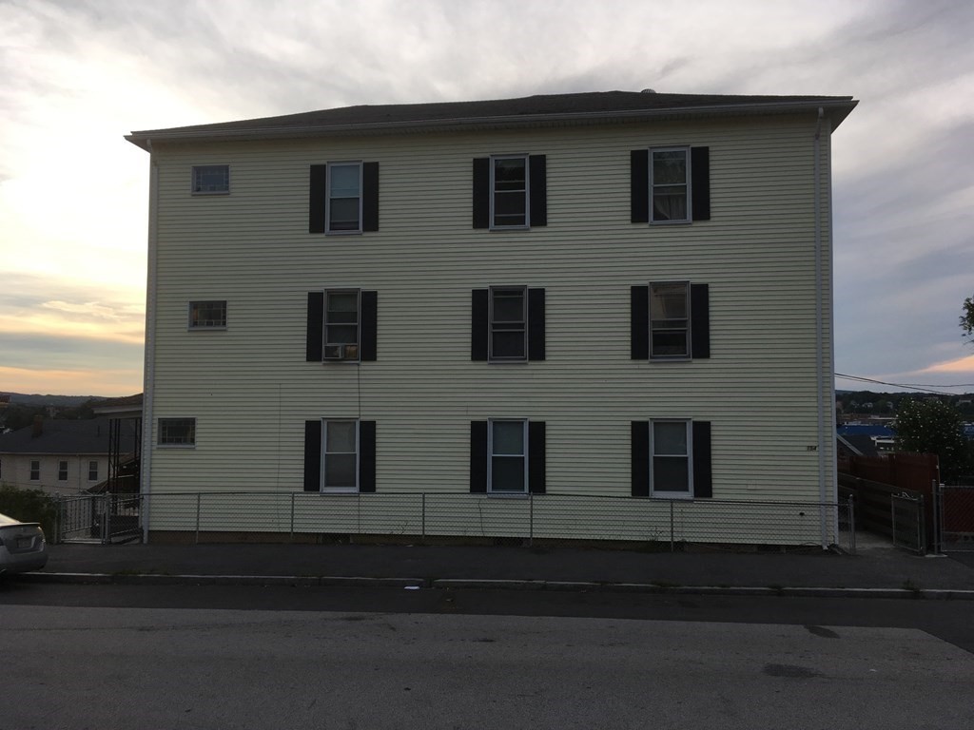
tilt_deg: +1.6
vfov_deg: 48.2
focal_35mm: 29
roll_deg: -0.2
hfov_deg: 61.7
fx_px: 816
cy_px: 365
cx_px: 487
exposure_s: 1/574
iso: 25
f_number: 2.2
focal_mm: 4.15
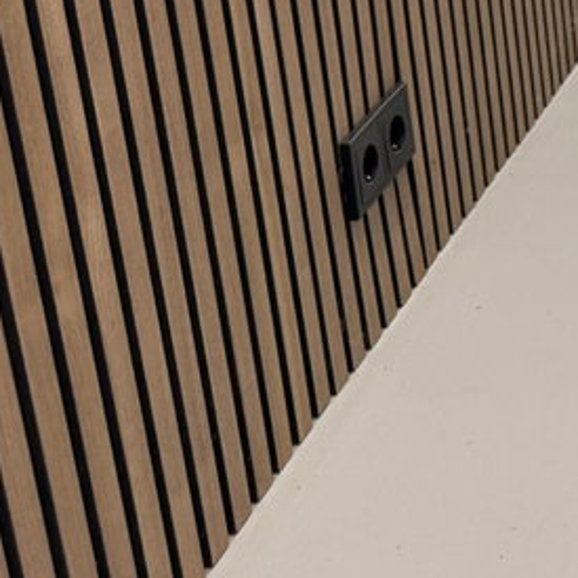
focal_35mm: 79
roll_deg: +0.9
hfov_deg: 17.4
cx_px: 1068
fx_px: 1492
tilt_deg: -12.9
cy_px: -179
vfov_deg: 20.1
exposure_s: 1/50
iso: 160
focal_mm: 6.76
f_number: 1.78
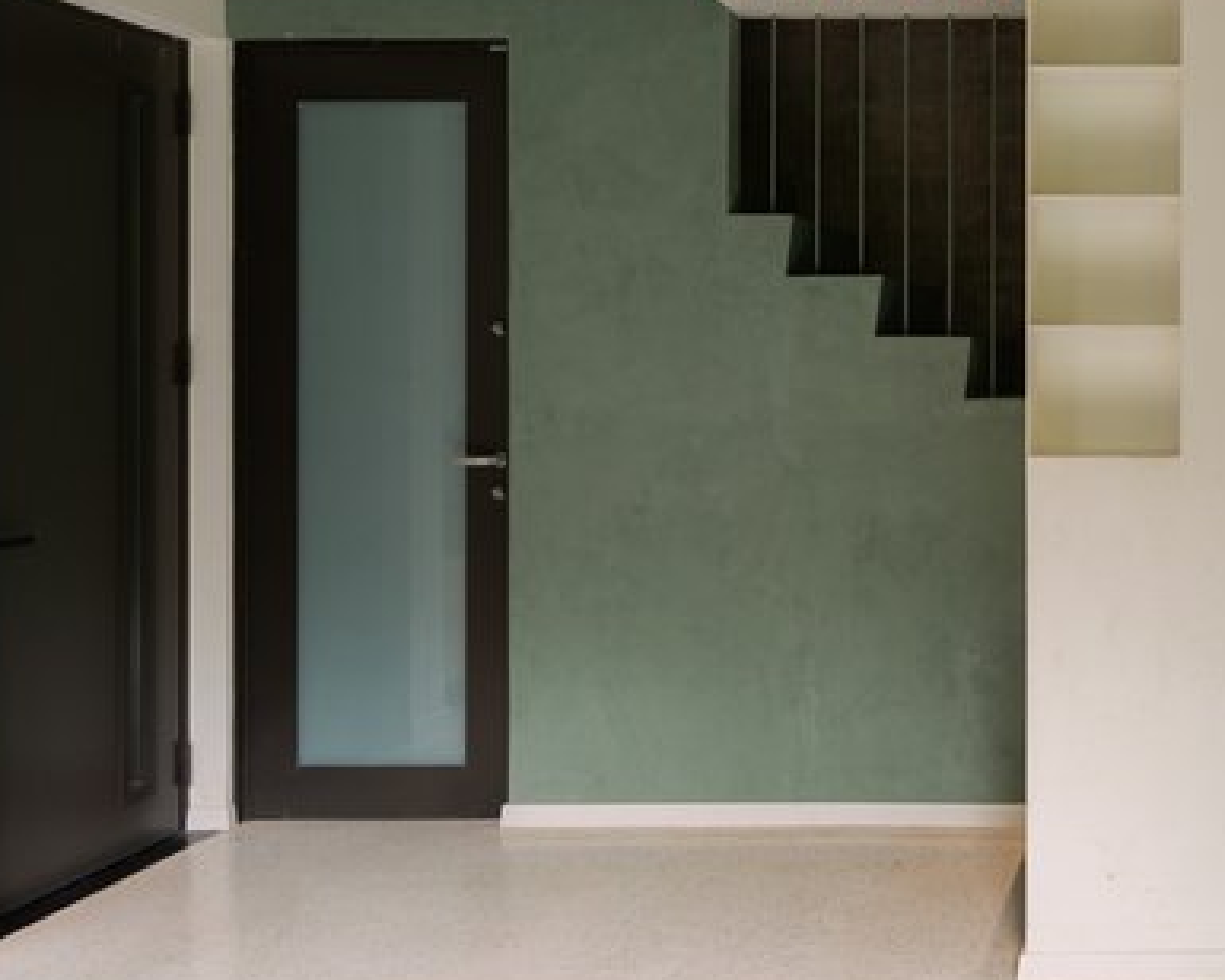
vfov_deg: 37.9
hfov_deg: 41.4
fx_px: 1414
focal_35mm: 39
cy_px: 347
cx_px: 1196
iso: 320
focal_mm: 20
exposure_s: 1/20
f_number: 8
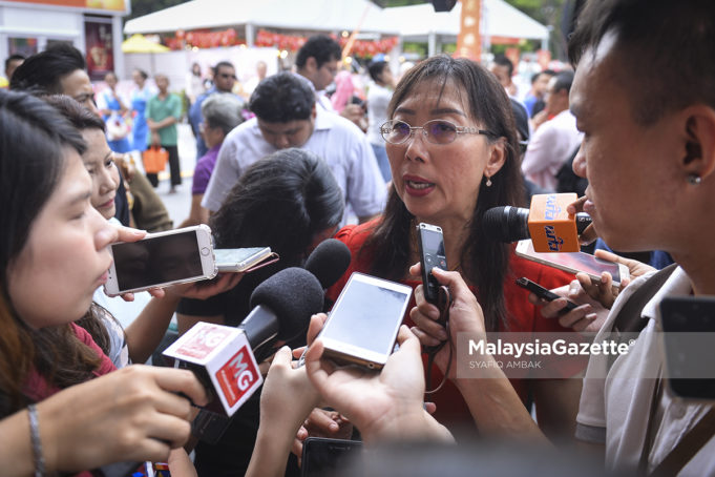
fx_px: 477
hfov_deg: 73.7
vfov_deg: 53.1
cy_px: 238
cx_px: 358
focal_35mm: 24
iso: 200
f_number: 3.2
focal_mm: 24
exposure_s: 1/200
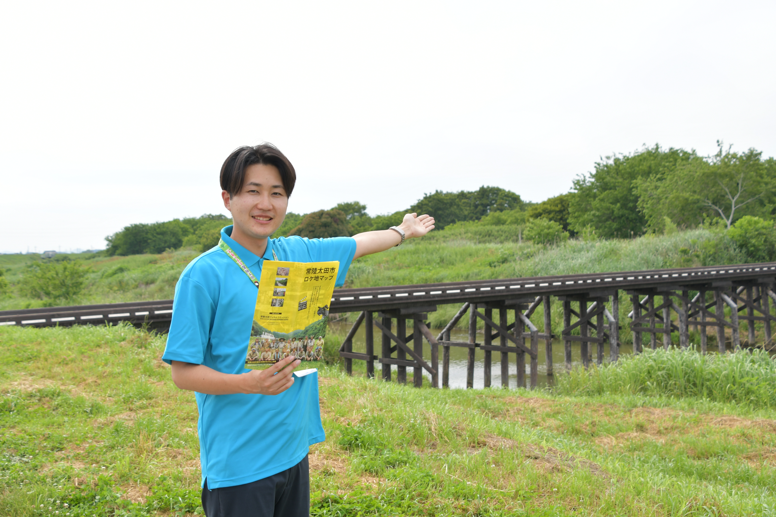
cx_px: 388
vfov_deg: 34.2
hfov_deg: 49.6
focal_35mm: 39
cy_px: 258
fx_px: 841
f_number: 7.1
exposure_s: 1/320
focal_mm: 26
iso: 100
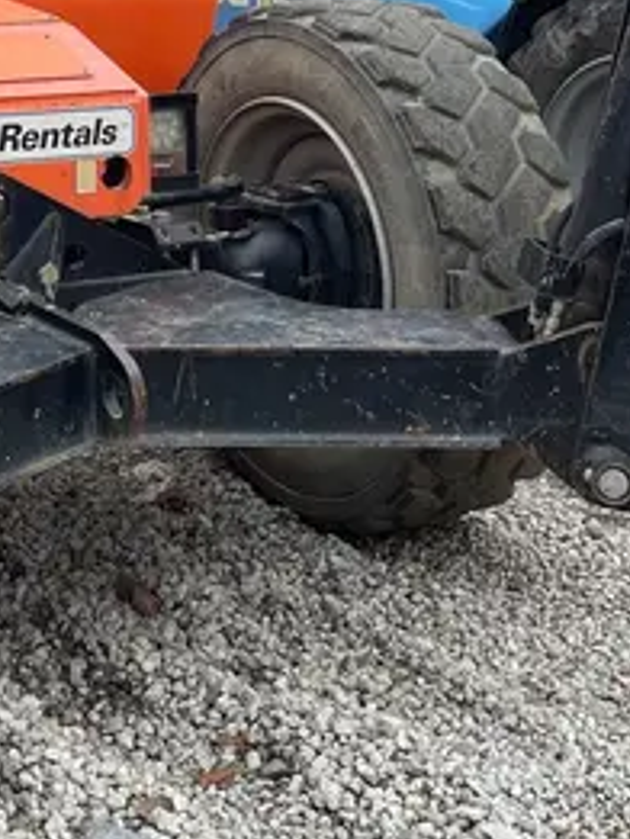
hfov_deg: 19.3
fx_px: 1770
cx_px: -74
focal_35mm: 73
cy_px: -34
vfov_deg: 25.2
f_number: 1.6
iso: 50
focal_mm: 4.2
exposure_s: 1/729
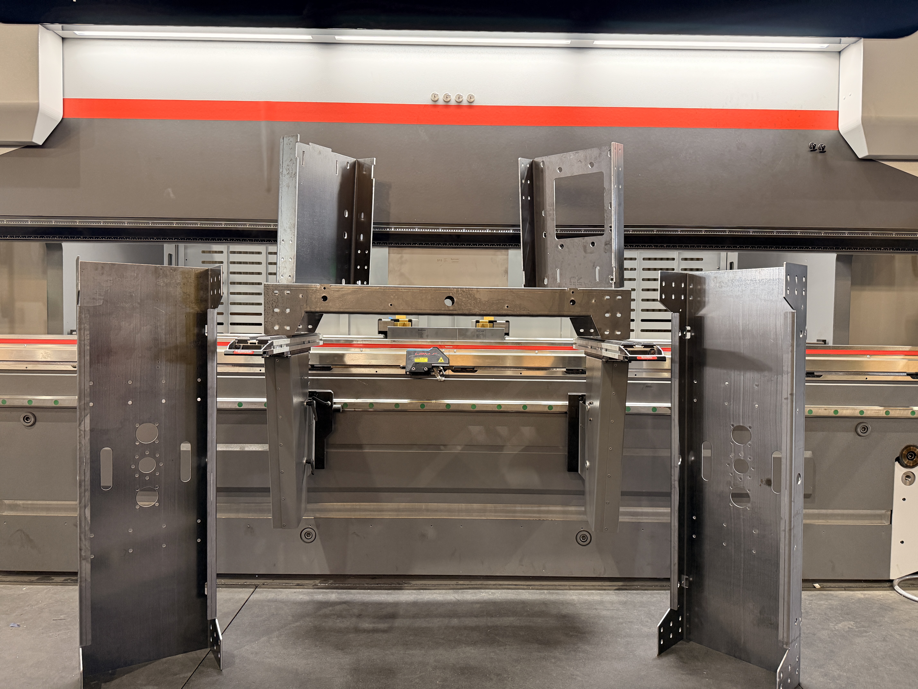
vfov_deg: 56.8
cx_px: 459
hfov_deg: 71.6
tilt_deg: -2.1
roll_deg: -0.2
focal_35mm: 24
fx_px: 636
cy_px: 344
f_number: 1.78
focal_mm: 6.76
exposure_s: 1/60
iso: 250
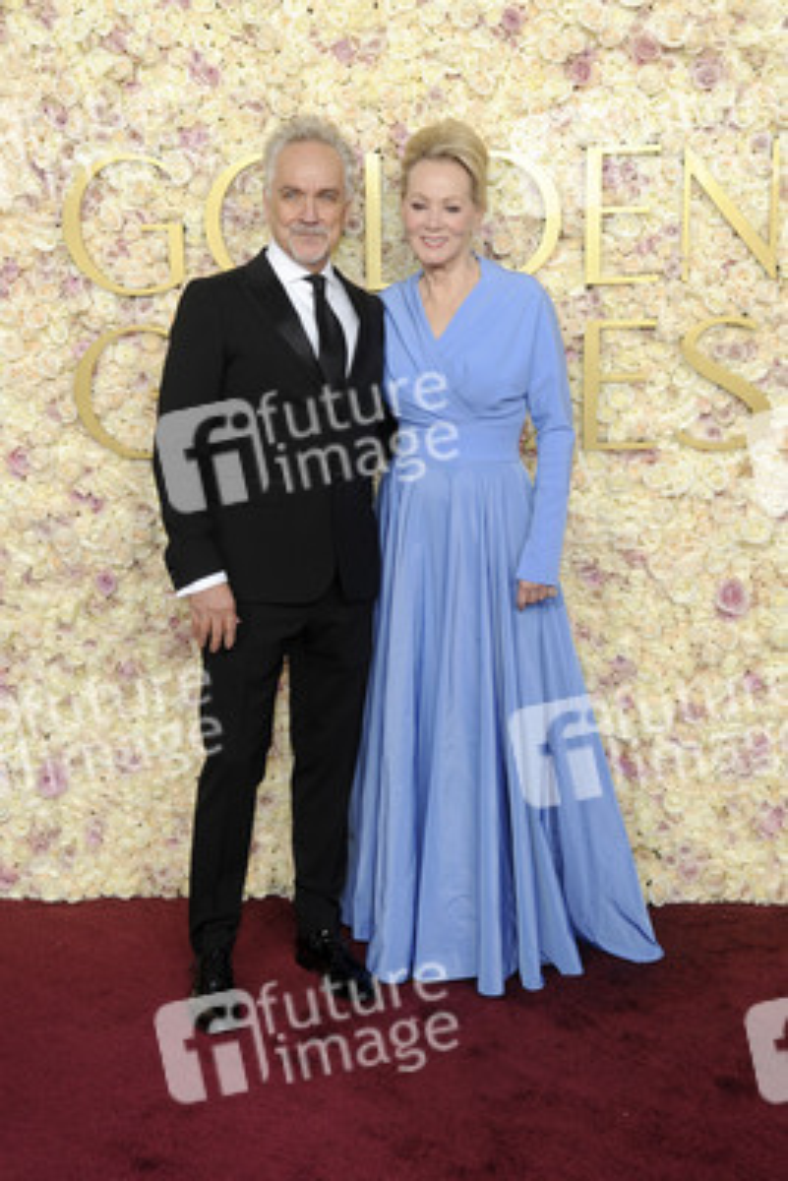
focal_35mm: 52
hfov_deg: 26.0
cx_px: 394
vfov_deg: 38.2
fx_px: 1706
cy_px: 590
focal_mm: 52
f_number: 14
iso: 1000
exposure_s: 1/250
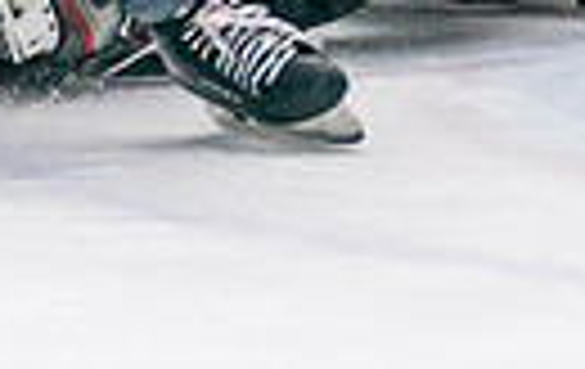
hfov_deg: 3.4
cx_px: 521
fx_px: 9958
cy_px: -415
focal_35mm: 623
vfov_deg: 2.1
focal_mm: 123
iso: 3200
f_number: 2.8
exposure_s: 1/1250
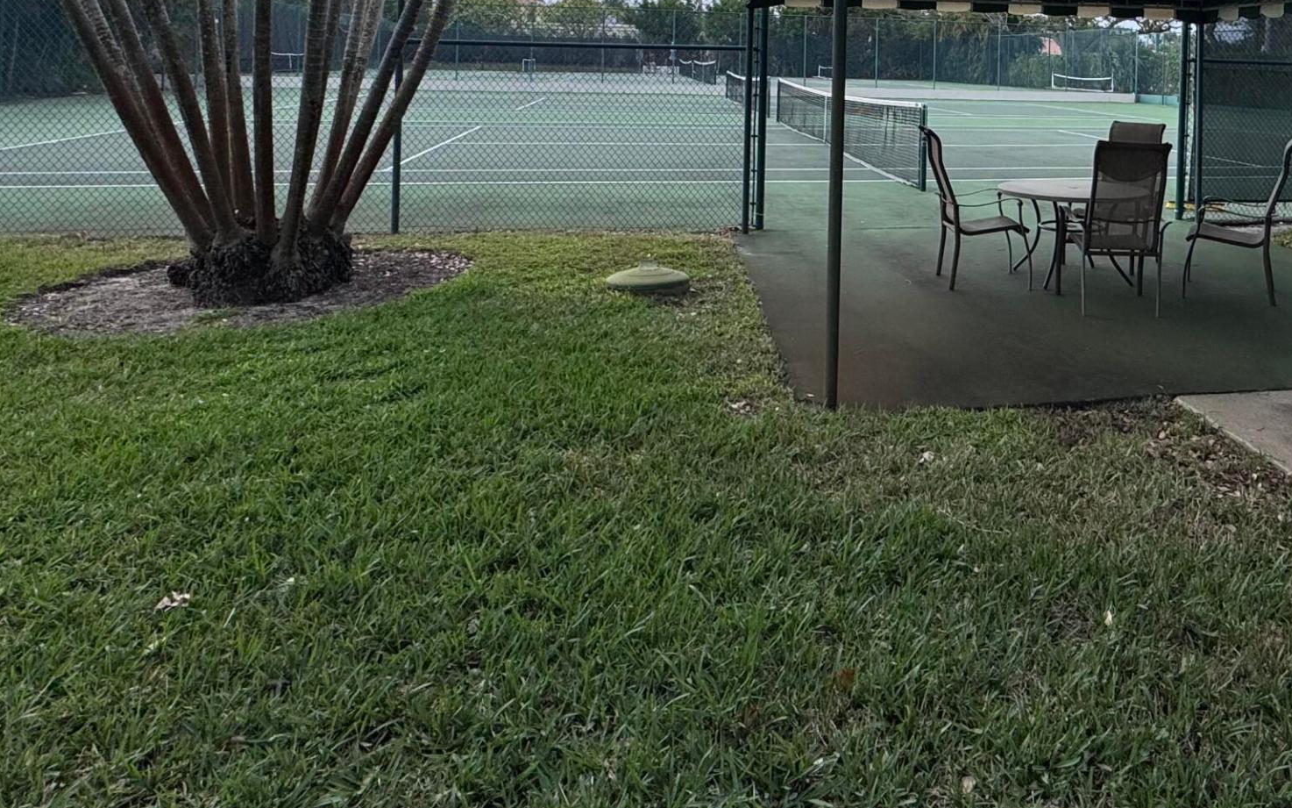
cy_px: 56
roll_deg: -1.3
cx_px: 924
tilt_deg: +1.0
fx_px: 1021
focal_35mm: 29
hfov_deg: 62.0
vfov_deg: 39.5
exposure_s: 1/1110
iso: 40
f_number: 2.2
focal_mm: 2.22
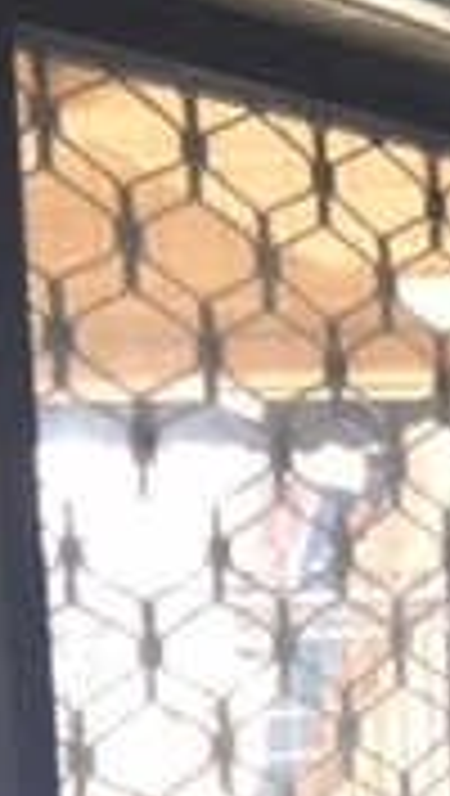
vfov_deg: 18.0
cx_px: 1350
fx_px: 2410
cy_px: 890
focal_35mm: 114
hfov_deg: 8.8
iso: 250
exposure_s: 1/24
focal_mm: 4.15
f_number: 2.2
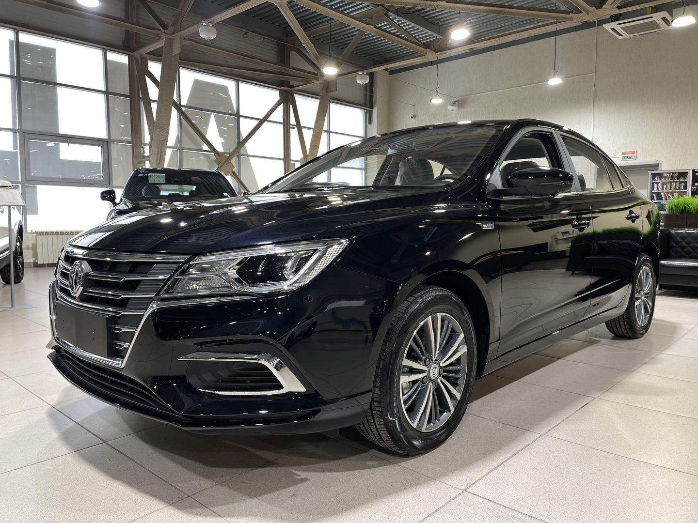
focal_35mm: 25
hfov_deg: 69.4
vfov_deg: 54.9
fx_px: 504
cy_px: 262
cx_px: 349
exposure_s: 1/100
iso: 64
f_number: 1.6
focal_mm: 5.1
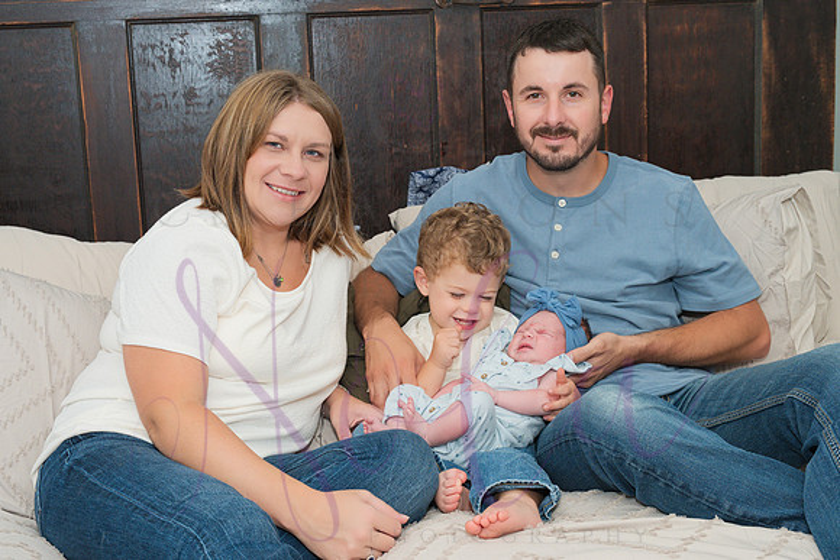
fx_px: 1074
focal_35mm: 46
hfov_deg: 42.7
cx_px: 420
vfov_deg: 29.3
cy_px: 280
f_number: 8
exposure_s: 1/320
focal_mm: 46
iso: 800
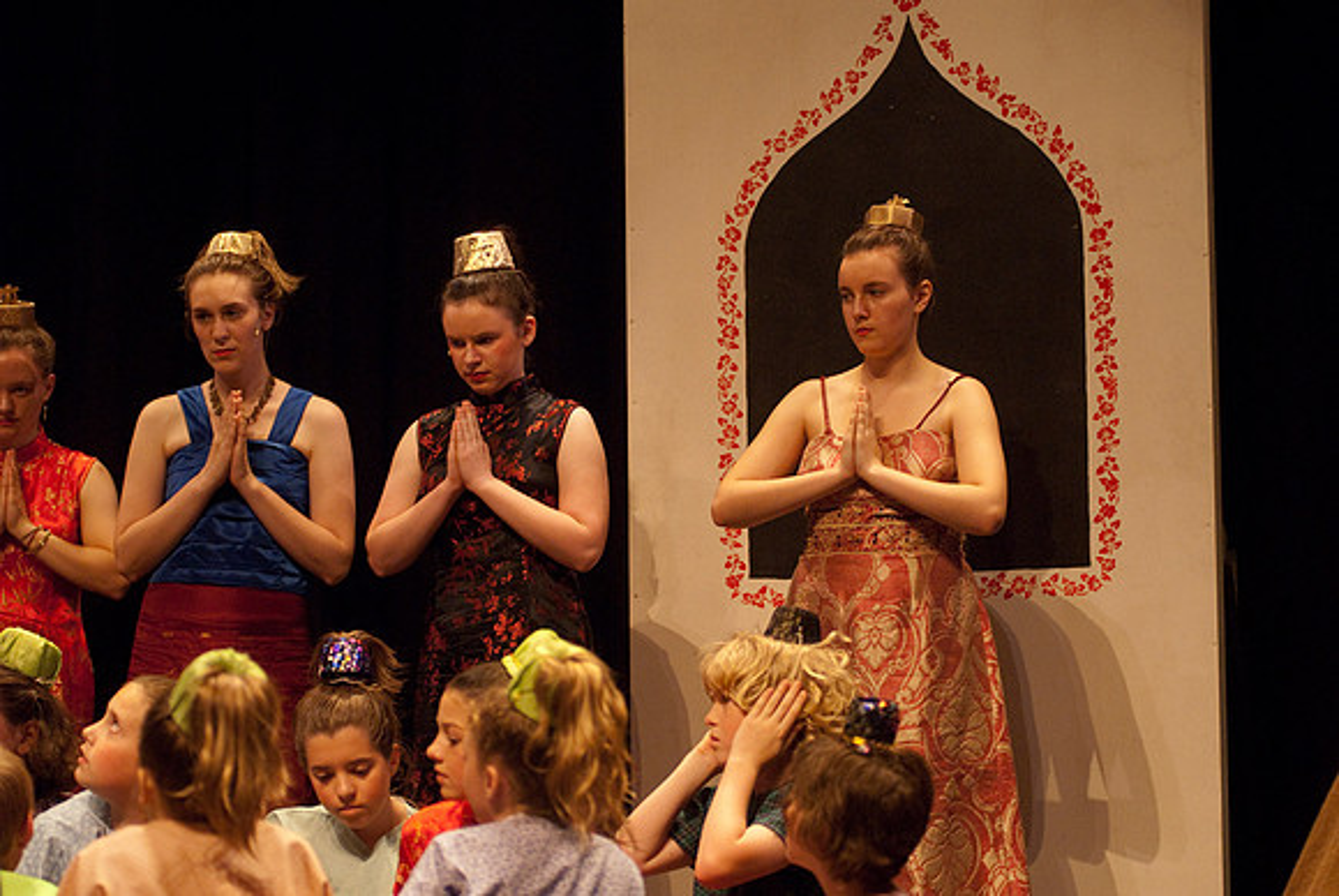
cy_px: 448
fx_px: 4468
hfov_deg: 17.0
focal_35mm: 120
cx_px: 670
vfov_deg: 11.4
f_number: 2.8
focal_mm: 80
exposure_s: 1/160
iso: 1000
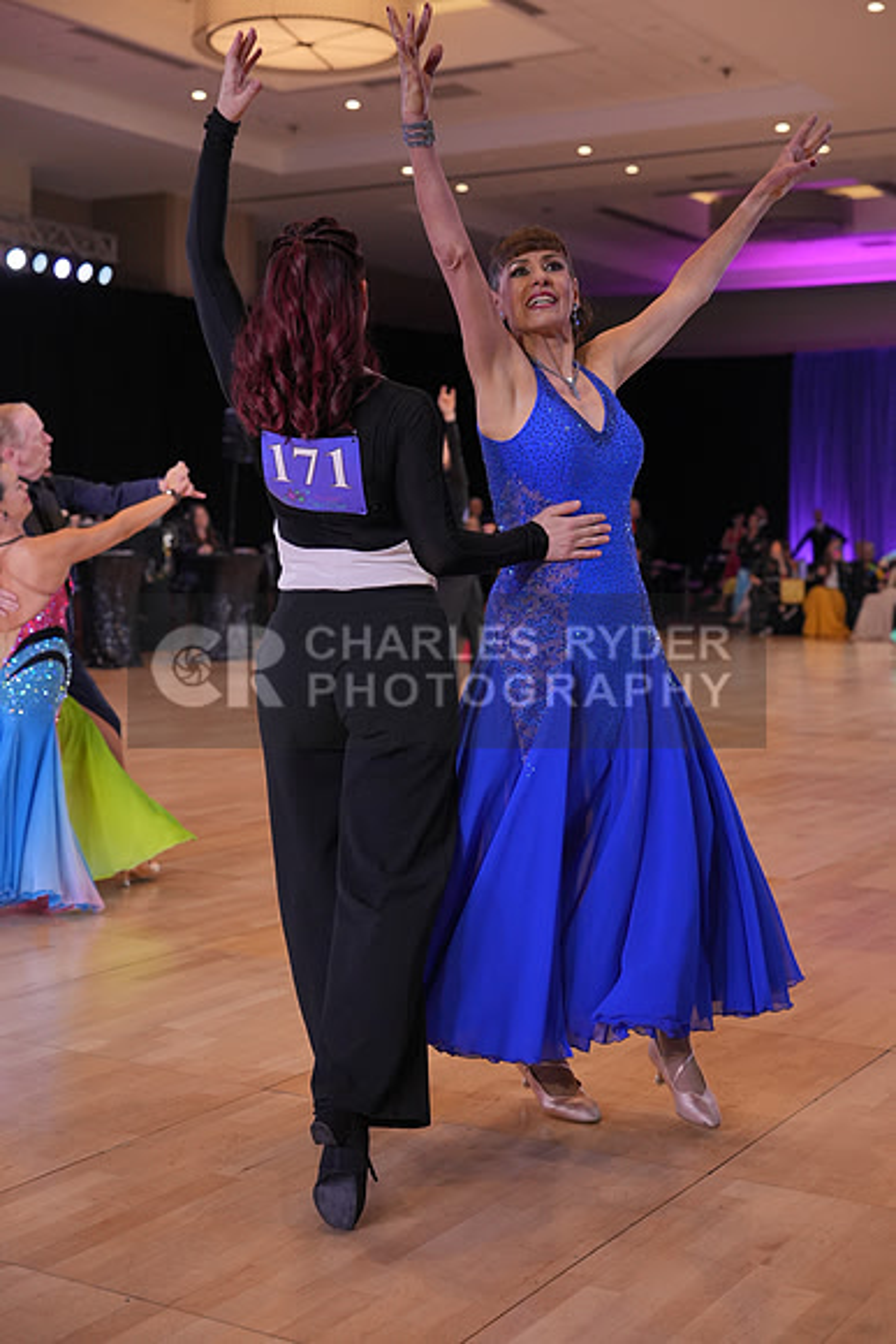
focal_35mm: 50
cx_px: 448
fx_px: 1865
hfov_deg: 27.0
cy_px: 672
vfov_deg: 39.6
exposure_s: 1/500
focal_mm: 50
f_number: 4
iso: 2000
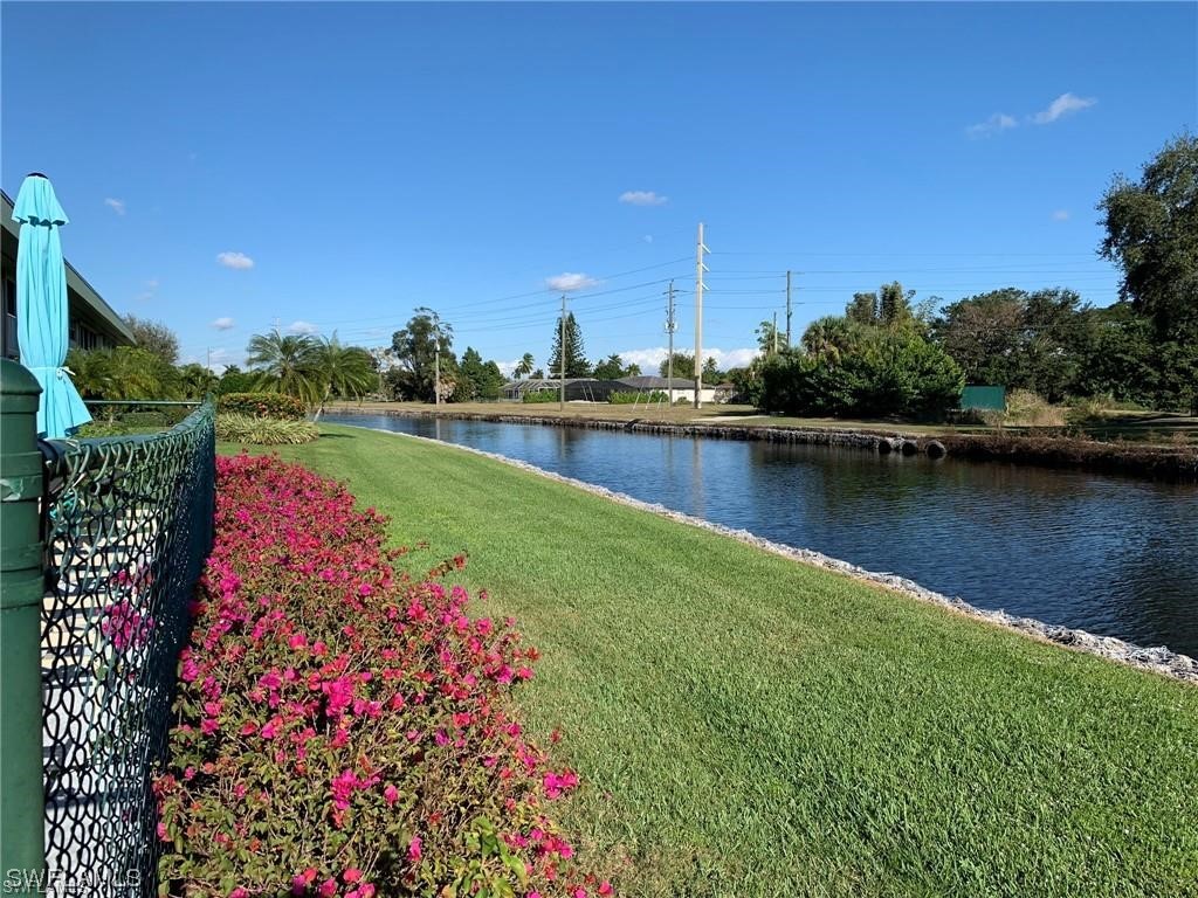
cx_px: 599
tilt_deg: -2.3
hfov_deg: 67.3
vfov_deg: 53.1
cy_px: 449
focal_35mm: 26
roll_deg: -0.5
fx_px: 900
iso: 25
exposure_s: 1/2421
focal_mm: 4.25
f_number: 1.8
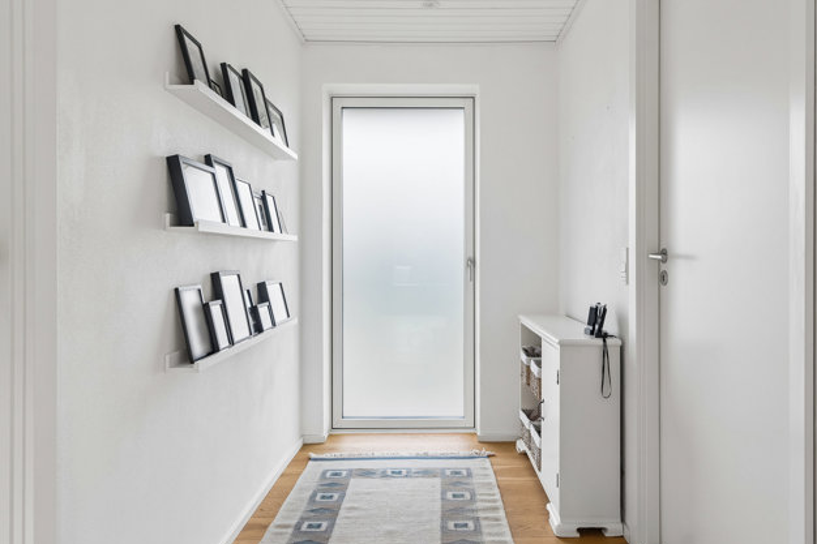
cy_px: 252
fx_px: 522
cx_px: 439
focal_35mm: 23
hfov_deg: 76.0
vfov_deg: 55.0
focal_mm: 18
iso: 400
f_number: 7.1
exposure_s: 1/60
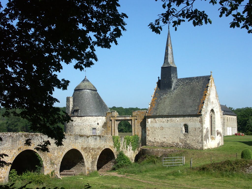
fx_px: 451
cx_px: 126
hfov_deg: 31.2
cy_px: 94
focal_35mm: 62
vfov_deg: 23.7
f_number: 8
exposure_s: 1/640
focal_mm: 15.31
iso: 100
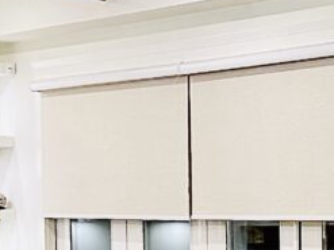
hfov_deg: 14.9
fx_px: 1042
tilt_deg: -3.3
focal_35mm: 108
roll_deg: -0.8
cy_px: 272
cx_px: 667
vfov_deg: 13.4
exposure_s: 1/60
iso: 100
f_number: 1.6
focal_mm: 5.1
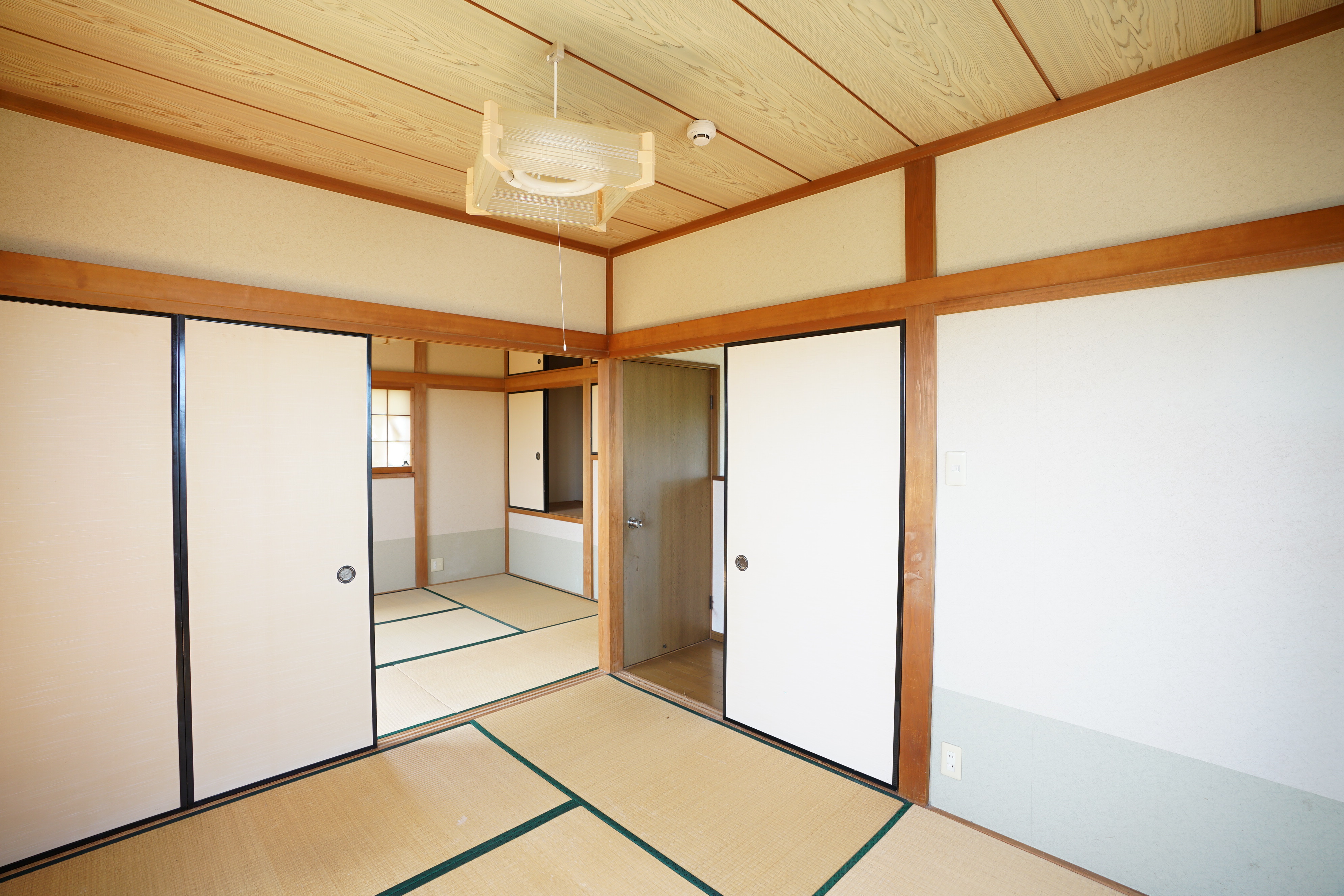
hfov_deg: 96.7
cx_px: 672
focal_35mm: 16
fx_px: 597
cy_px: 448
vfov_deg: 73.7
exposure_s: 1/60
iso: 400
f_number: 4.5
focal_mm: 16
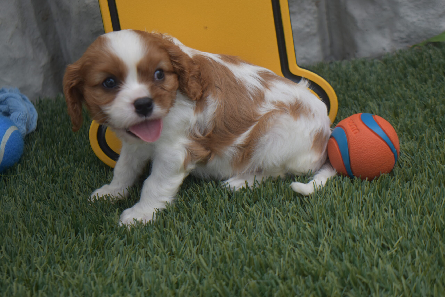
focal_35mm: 69
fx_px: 853
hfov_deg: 29.2
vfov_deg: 19.7
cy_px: 148
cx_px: 222
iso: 200
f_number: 5.3
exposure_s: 1/250
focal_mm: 46
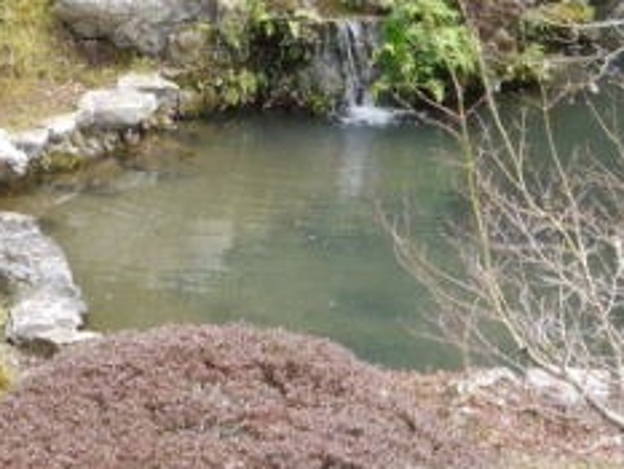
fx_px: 2218
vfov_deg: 11.3
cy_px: -343
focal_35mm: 123
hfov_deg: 15.9
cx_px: 115
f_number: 4
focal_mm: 14
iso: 160
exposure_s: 1/160
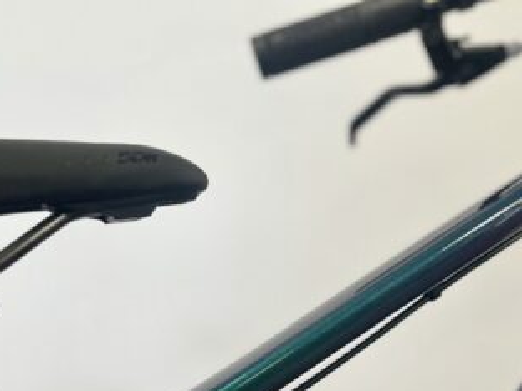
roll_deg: -4.9
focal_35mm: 50
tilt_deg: -14.6
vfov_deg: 27.7
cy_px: 374
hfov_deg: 37.9
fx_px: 754
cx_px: 331
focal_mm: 5.1
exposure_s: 1/100
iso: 125
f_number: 1.6
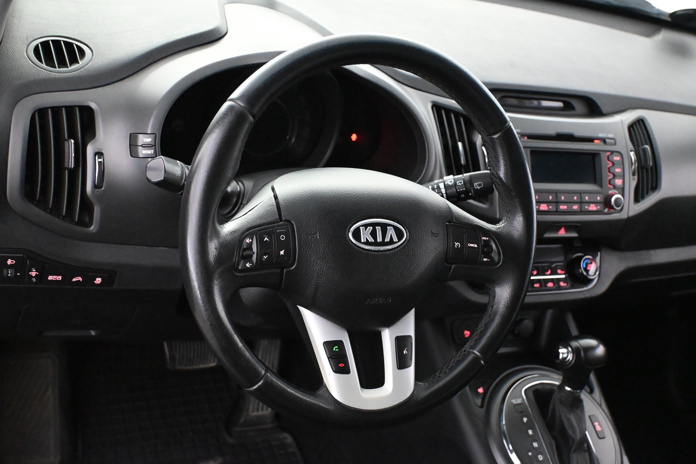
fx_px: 797
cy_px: 232
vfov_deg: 32.4
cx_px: 348
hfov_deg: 47.2
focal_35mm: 41
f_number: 4.5
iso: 11400
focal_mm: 27.5
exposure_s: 1/60
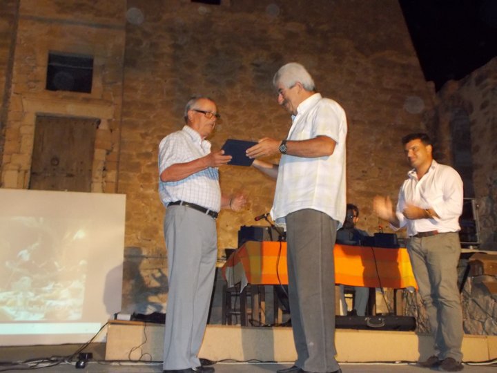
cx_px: 248
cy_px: 186
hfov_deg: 42.9
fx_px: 632
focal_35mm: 44
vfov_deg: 32.9
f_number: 4.2
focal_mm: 7.9
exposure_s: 1/30
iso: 720
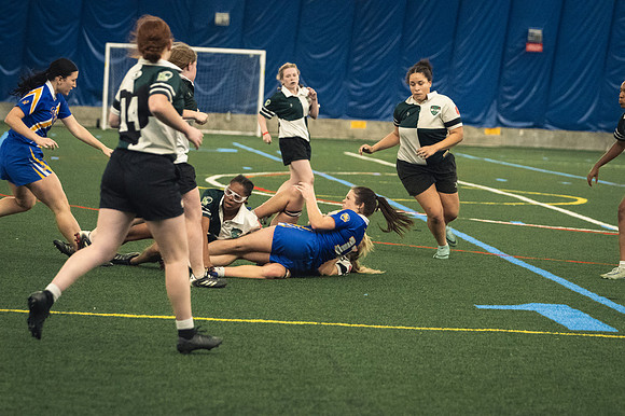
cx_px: 312
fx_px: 2863
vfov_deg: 8.3
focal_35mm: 165
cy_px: 208
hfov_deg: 12.5
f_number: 2.8
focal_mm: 110
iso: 9000
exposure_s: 1/500
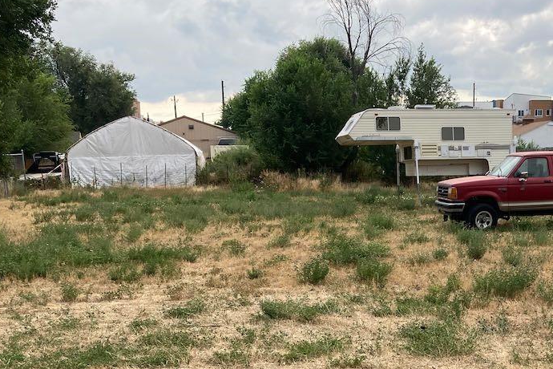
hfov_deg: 35.4
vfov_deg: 24.6
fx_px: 829
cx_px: 463
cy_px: 298
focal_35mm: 54
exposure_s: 1/1412
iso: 20
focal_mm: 3.99
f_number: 1.8
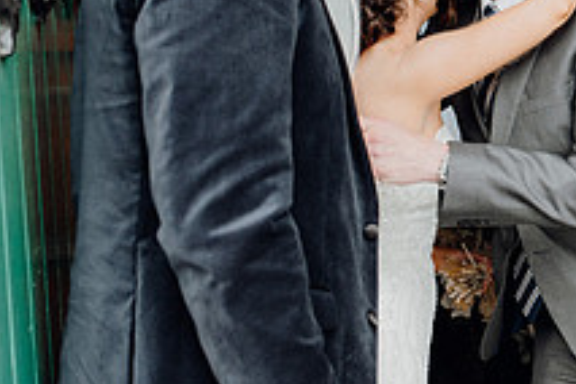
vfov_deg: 17.1
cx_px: 508
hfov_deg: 25.0
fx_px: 1264
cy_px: 77
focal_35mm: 79
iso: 320
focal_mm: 29
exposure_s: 1/200
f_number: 3.5
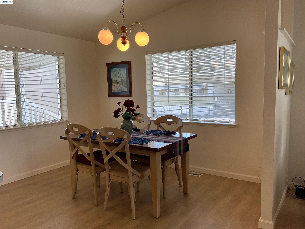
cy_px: 114
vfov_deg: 48.2
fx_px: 256
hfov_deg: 61.7
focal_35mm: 29
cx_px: 152
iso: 25
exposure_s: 1/120
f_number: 1.8
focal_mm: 3
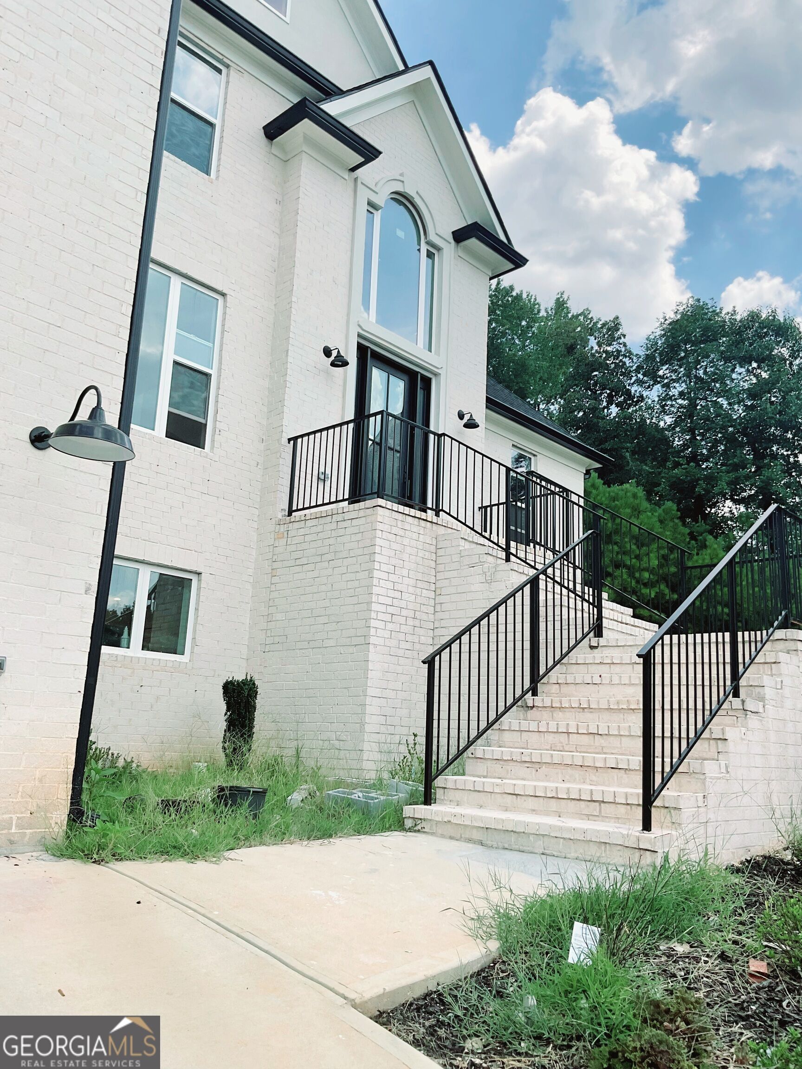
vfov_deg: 61.7
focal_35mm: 29
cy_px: 534
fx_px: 896
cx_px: 401
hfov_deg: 48.2
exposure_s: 1/1667
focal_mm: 3
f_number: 1.8
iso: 16
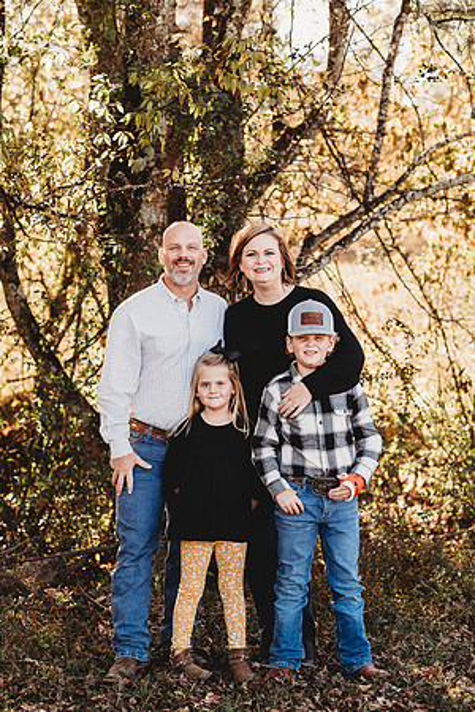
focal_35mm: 85
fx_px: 1682
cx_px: 238
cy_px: 356
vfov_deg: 23.9
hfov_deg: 16.1
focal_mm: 85
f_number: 2.8
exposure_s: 1/250
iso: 160
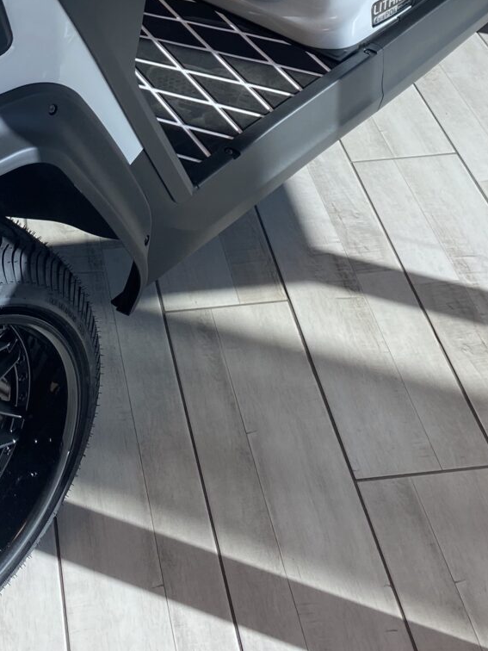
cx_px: 67
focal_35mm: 66
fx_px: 1241
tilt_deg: -24.7
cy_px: -129
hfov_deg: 21.8
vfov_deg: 26.2
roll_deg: +2.0
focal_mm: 4.25
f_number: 1.8
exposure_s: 1/121
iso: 40
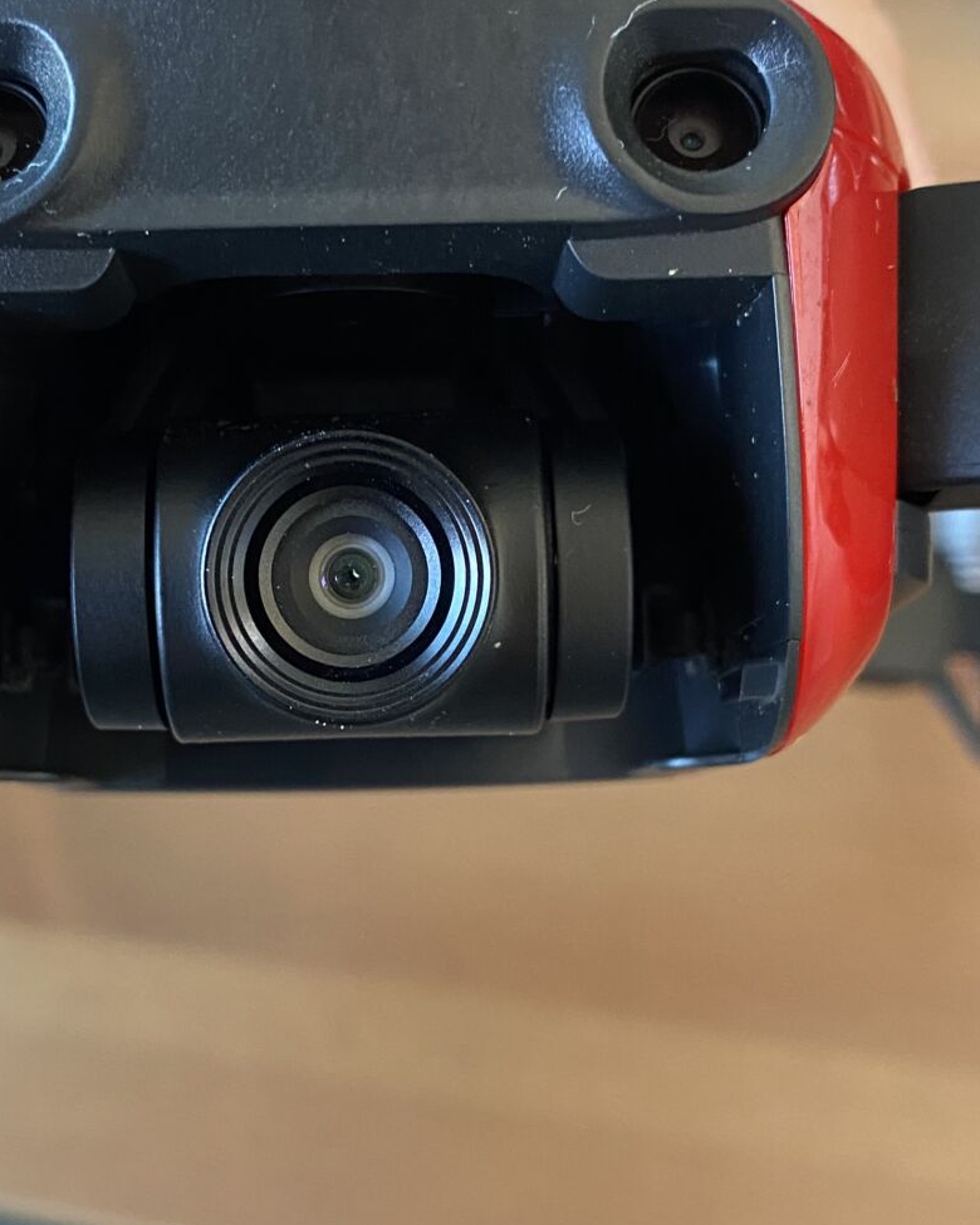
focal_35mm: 50
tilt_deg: -57.4
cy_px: 609
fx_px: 1813
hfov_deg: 30.1
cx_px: 357
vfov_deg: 37.3
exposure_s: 1/60
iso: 250
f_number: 1.8
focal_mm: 4.25
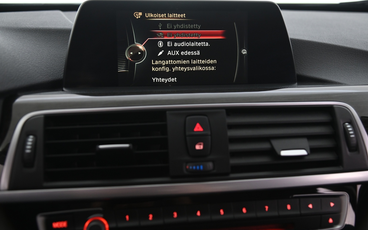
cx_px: 184
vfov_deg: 31.2
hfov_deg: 48.2
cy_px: 110
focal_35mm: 41
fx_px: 411
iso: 2000
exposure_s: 1/20
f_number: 4
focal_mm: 40
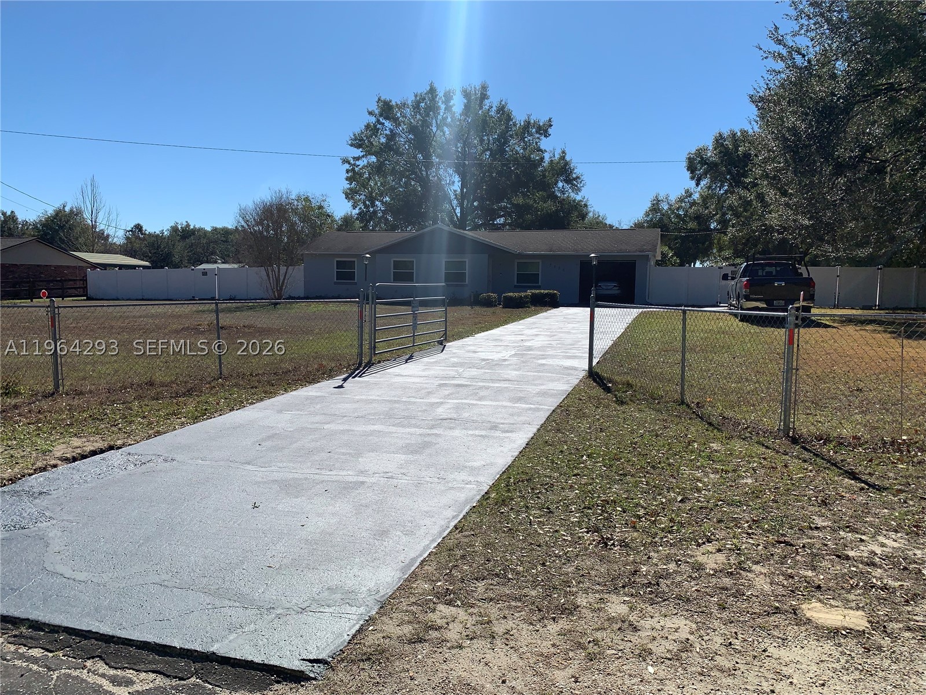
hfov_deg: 67.3
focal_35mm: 26
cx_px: 463
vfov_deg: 53.1
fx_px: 696
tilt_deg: -5.4
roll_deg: -0.4
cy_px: 348
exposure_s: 1/3937
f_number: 1.8
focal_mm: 4.25
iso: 25
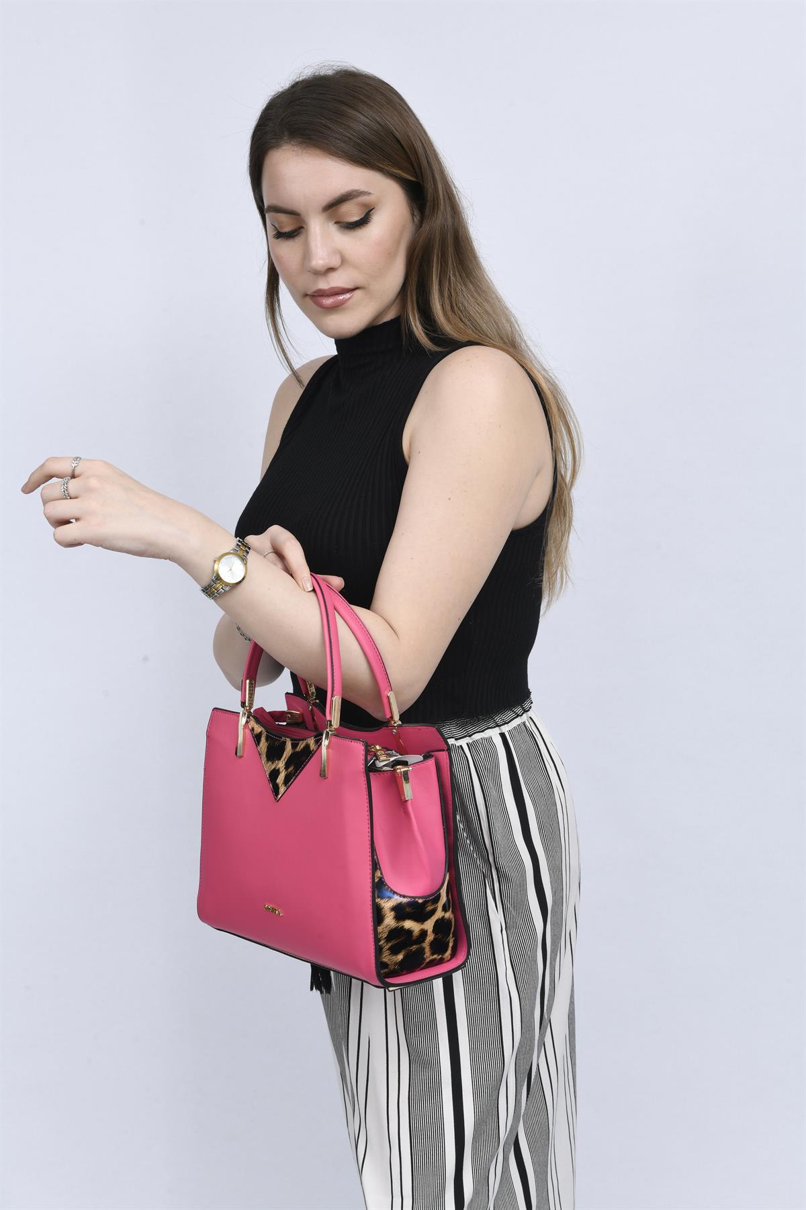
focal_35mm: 70
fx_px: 2351
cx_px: 403
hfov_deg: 19.5
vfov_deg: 28.8
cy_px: 605
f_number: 13
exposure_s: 1/160
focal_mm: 70
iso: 125
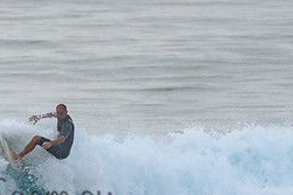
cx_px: -7
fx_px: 9825
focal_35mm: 1208
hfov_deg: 1.7
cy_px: 102
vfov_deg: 1.1
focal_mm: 380
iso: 500
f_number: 5.6
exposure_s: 1/1250
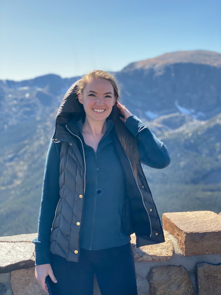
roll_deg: -0.5
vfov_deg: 36.8
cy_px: 148
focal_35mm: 52
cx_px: 110
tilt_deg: -6.9
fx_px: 443
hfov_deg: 28.0
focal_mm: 6
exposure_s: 1/578
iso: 20
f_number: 2
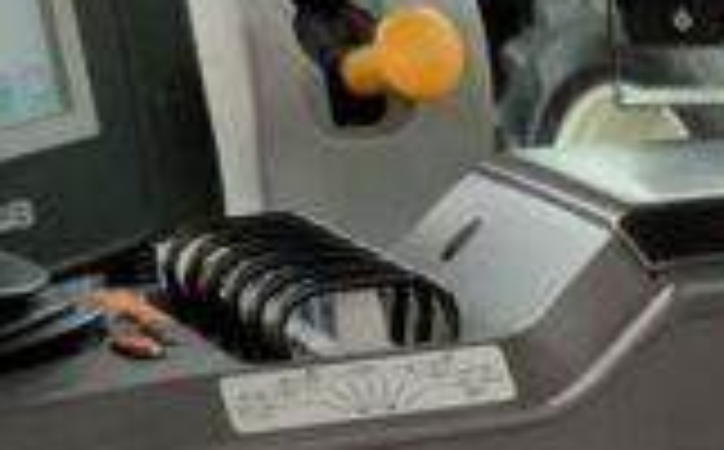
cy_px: 986
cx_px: 1286
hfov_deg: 10.1
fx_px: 3861
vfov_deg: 6.4
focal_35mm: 196
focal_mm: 3
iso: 50
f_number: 1.8
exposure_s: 1/122
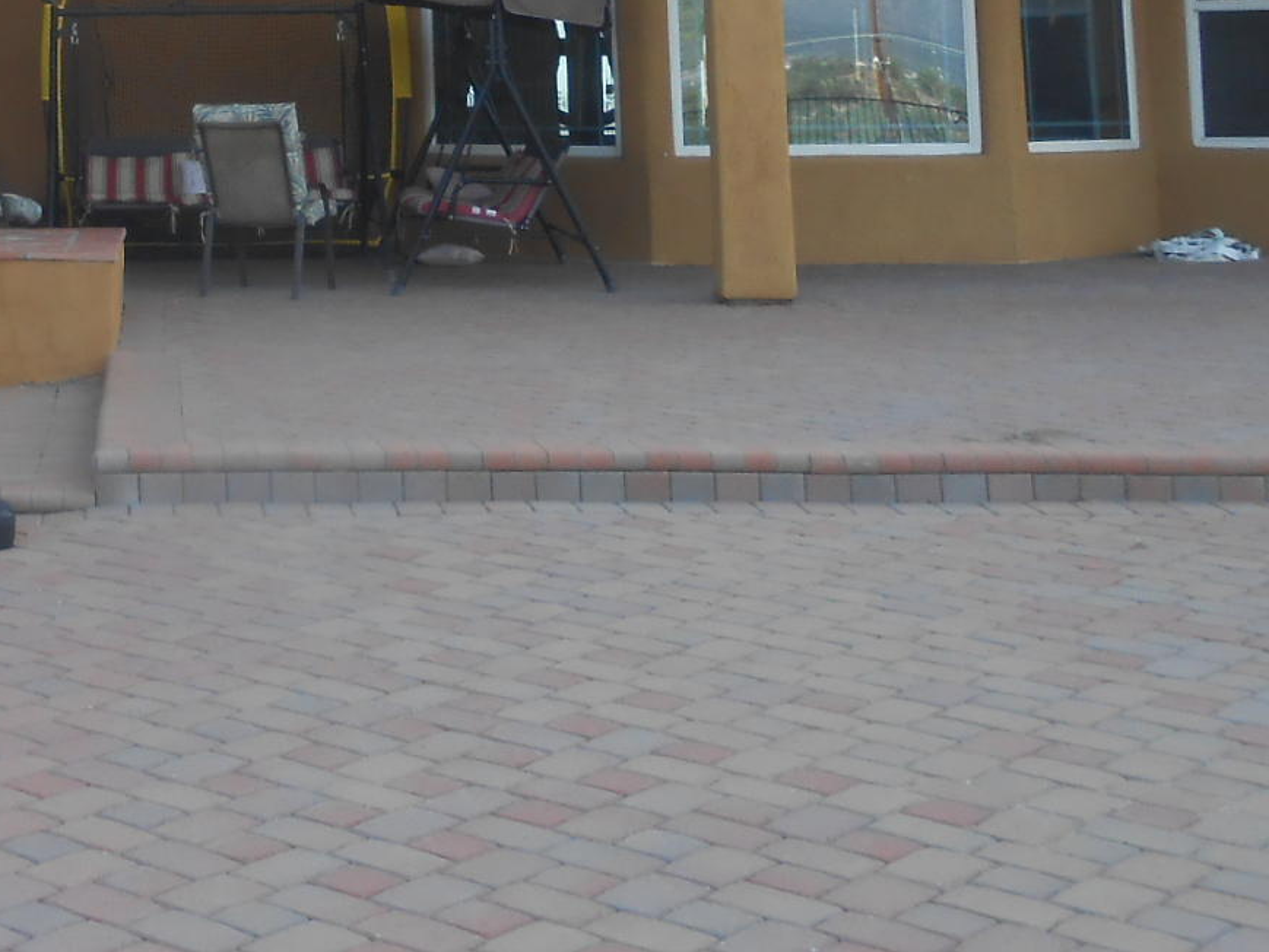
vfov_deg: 20.4
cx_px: -108
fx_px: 2493
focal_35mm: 68
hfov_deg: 26.4
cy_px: -162
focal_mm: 4.6
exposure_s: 1/200
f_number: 3.5
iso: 80
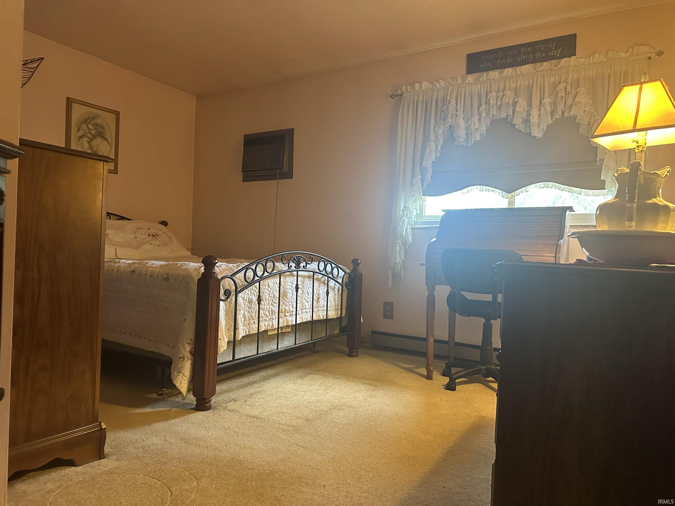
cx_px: 338
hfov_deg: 71.6
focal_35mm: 24
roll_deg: -2.1
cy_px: 253
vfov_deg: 56.8
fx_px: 468
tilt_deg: -0.2
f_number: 1.78
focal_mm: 6.86
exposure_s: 1/60
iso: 800
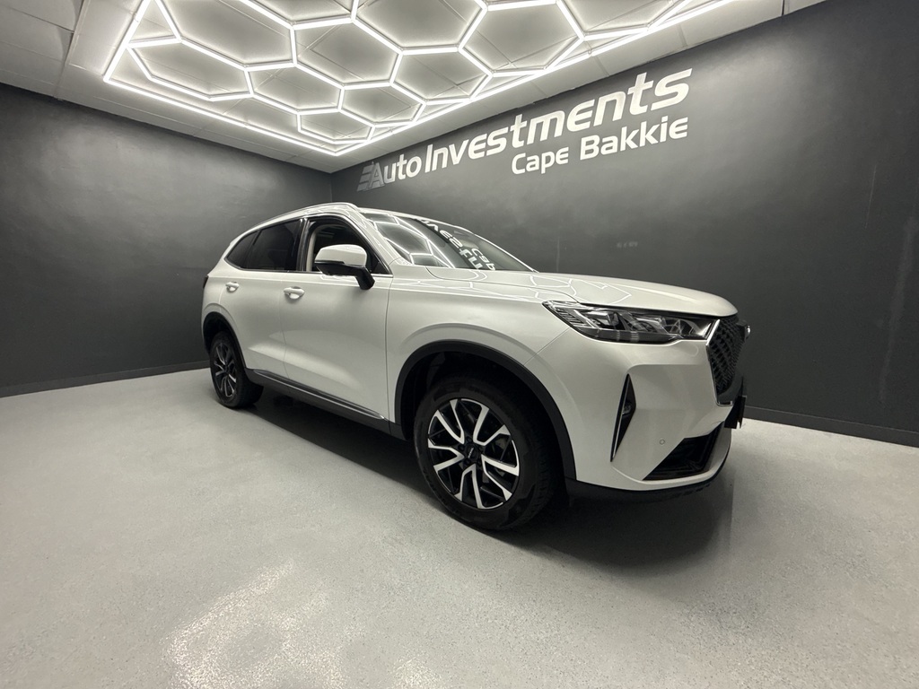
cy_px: 344
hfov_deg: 102.1
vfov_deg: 85.7
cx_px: 460
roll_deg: +0.4
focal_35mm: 14
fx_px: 372
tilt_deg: -8.3
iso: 160
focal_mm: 2.22
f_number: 2.2
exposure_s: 1/100
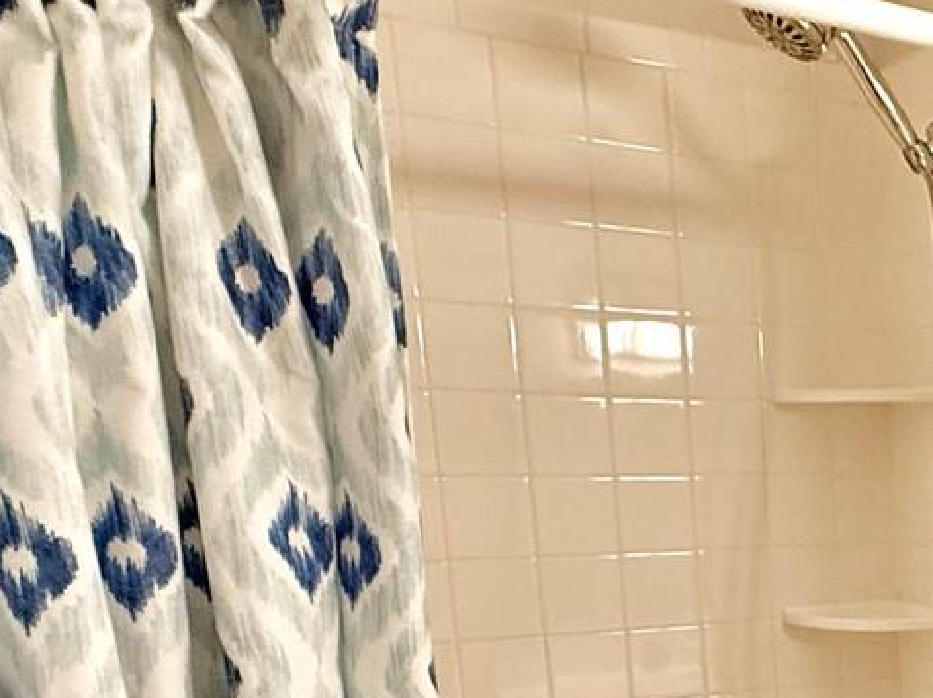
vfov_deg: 28.6
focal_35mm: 47
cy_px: 723
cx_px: 1152
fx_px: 1266
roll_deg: -0.6
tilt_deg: -10.6
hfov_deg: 32.5
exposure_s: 1/60
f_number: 2.2
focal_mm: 2.22
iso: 250
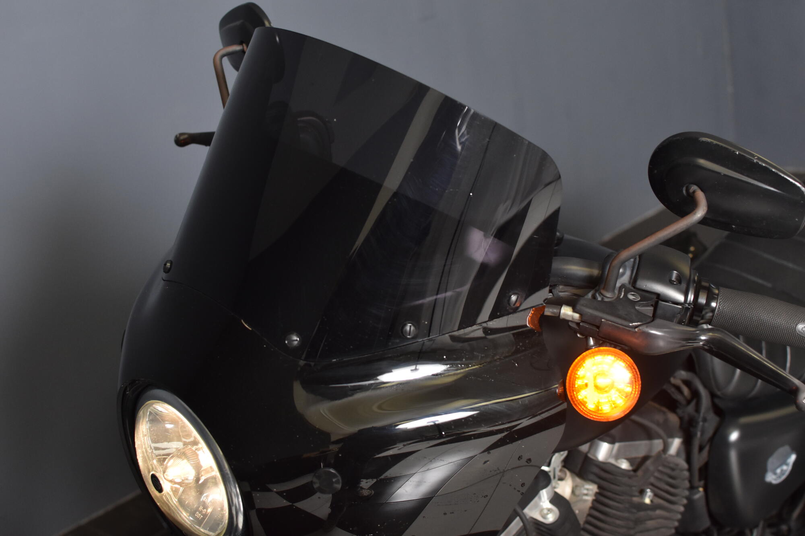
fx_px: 1174
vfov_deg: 25.7
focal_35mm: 52
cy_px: 268
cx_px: 402
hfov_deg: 37.9
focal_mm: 35
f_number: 4.5
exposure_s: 1/160
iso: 800
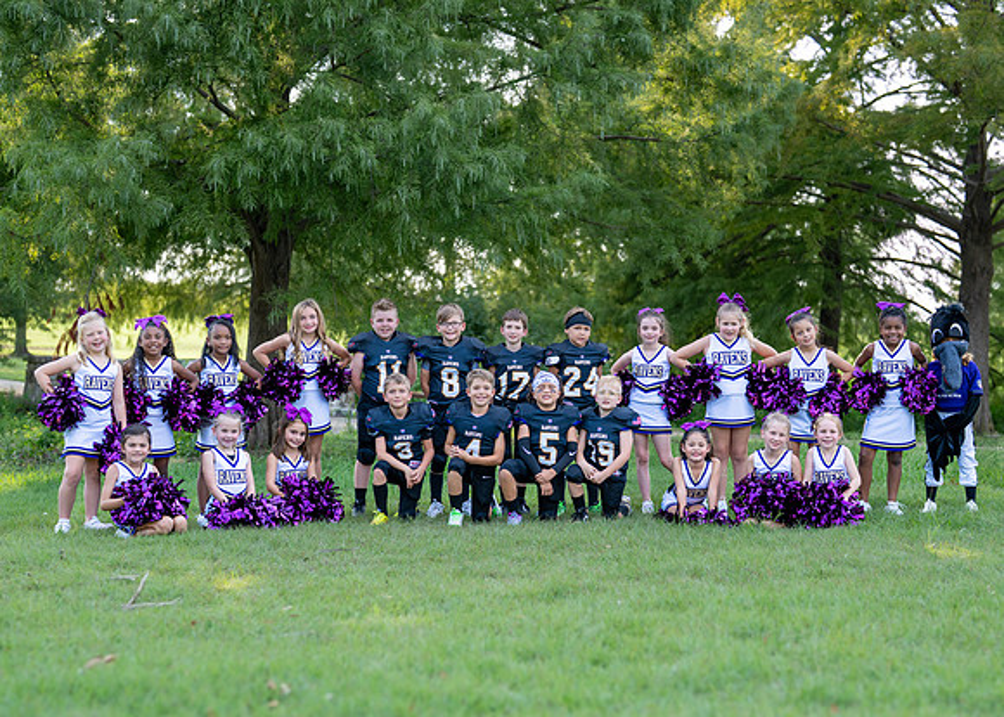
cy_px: 392
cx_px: 529
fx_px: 1641
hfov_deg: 34.0
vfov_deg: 24.6
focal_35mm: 58
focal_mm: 50
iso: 100
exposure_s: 1/640
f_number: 2
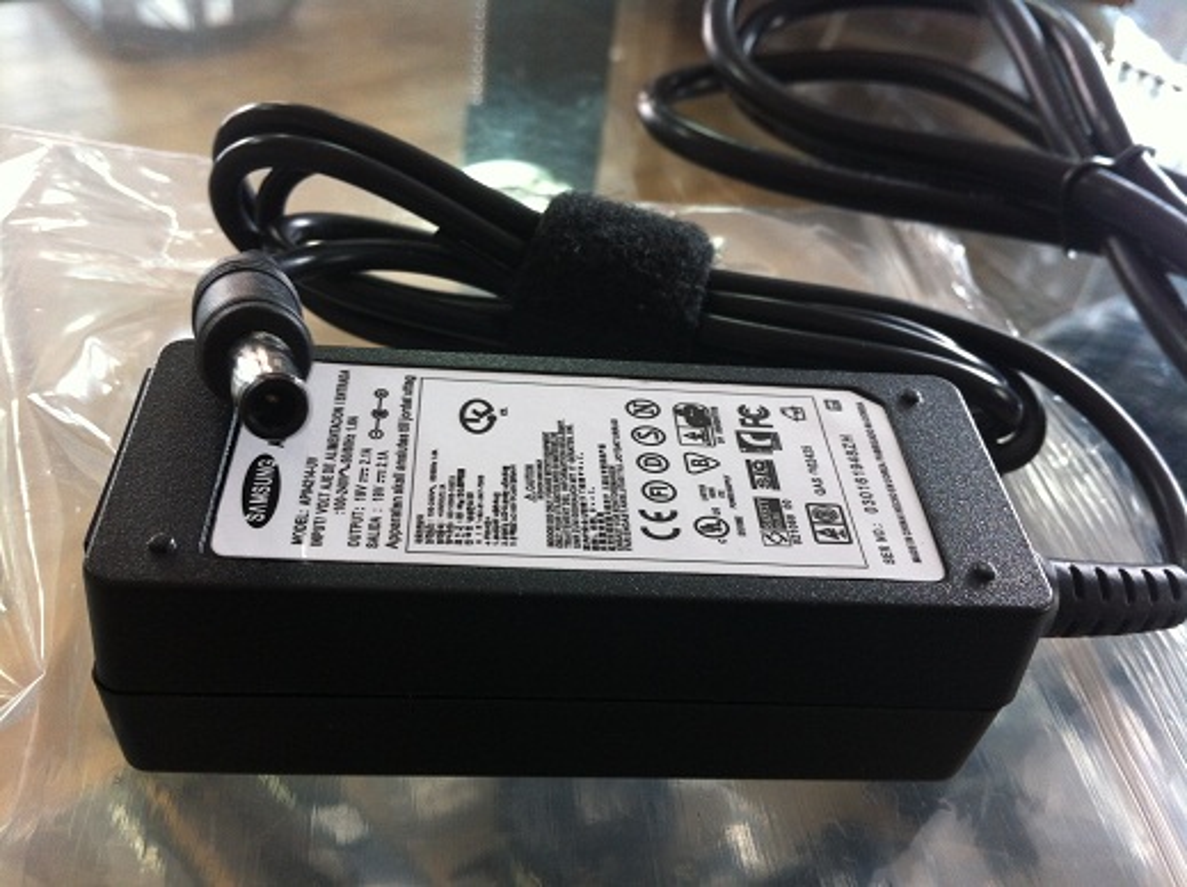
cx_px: 594
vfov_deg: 40.6
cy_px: 444
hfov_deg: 52.7
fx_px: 1199
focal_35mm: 35
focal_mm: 3.85
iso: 100
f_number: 2.8
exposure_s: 1/15
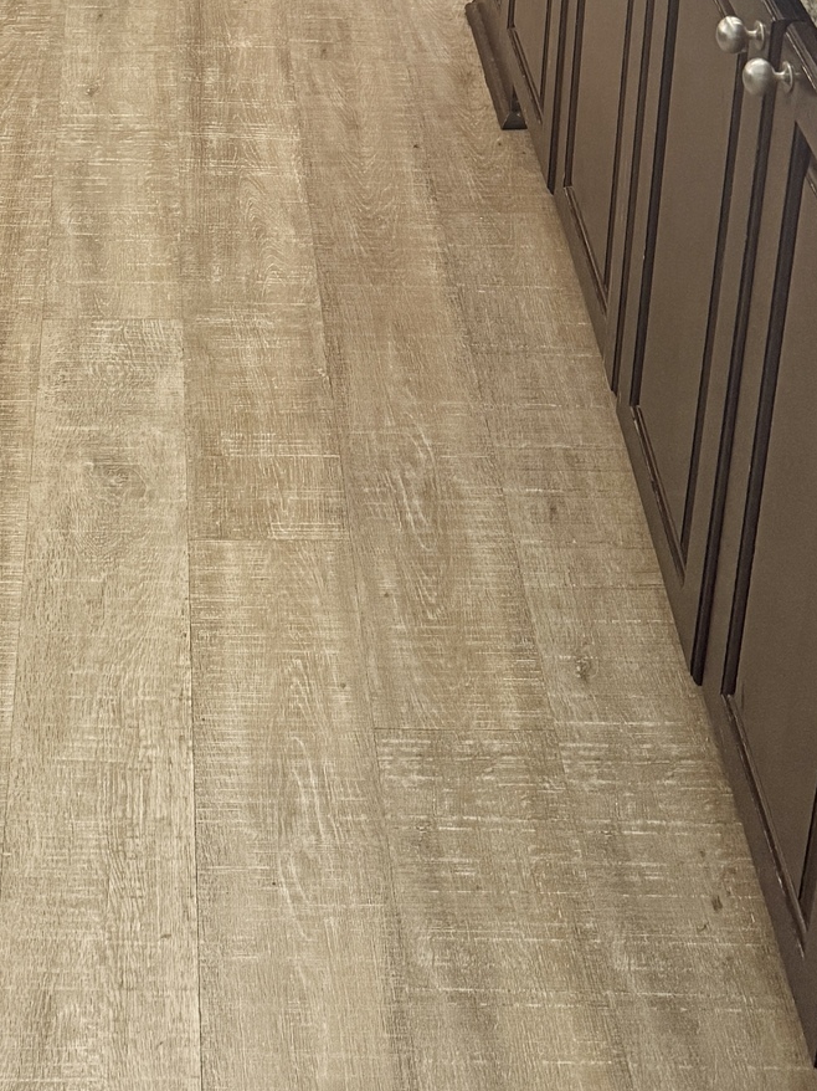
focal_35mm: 63
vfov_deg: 26.4
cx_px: 119
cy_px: -299
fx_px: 1984
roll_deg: +0.1
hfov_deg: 22.8
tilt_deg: -21.4
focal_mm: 6.76
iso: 320
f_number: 1.78
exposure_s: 1/60
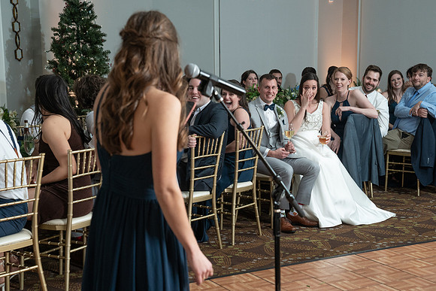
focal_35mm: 60
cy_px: 149
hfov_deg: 33.2
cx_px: 219
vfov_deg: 22.5
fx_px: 732
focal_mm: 54
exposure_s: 1/200
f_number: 5
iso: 2000
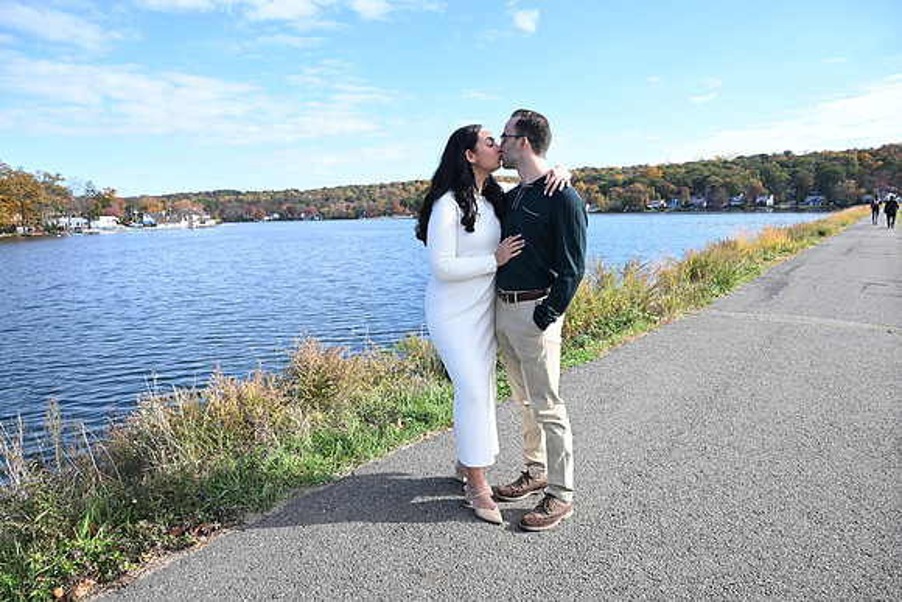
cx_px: 451
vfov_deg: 53.2
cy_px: 301
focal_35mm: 24
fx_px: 601
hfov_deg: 73.7
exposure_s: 1/100
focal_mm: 24
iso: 100
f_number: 8
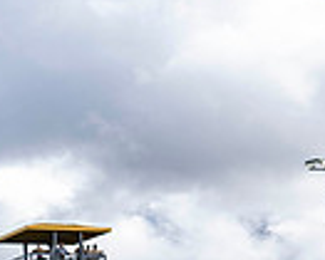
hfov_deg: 17.4
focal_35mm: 100
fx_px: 963
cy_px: 425
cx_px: -151
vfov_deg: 14.1
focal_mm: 24
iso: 125
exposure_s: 1/1250
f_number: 2.8
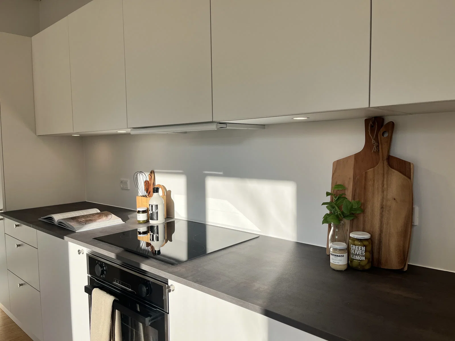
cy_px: 170
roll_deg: +0.7
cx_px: 228
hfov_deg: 67.3
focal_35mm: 26
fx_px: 342
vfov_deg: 53.1
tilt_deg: -3.9
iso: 50
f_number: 1.6
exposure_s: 1/935
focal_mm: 5.1
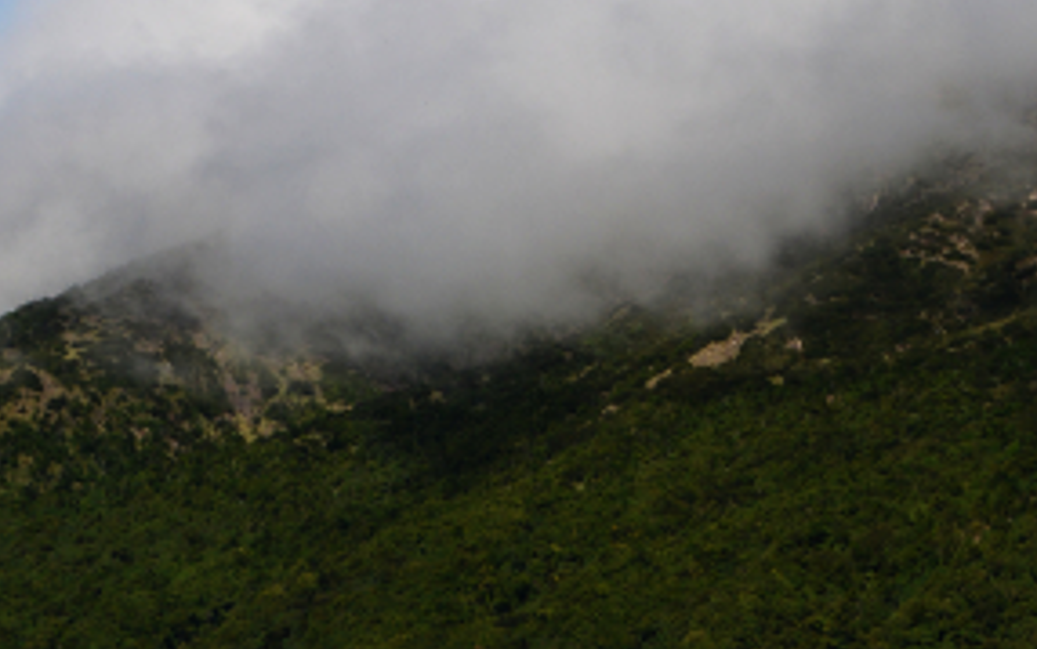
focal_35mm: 171
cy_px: 274
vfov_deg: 7.7
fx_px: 4835
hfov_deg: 12.0
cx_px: 1178
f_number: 8
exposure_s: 1/1250
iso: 250
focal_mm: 48
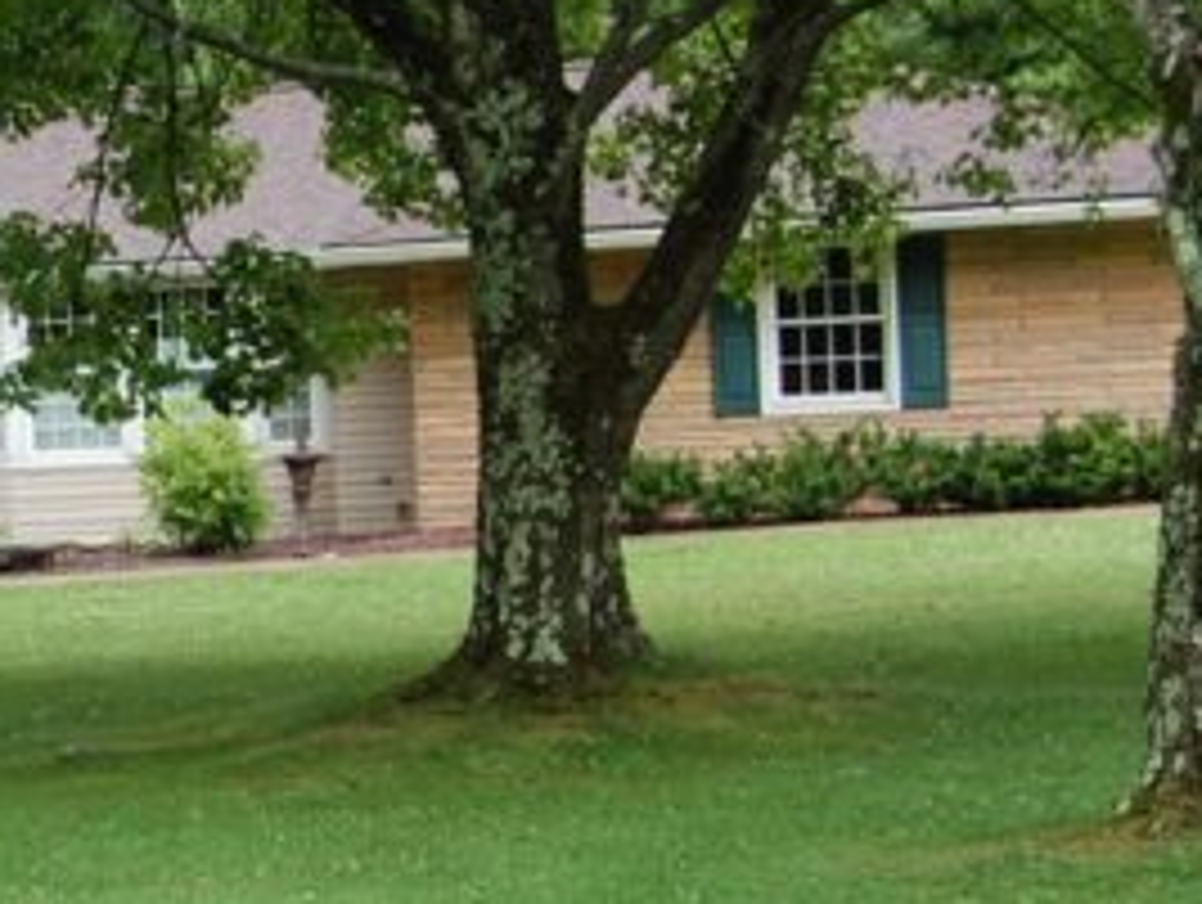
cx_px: -437
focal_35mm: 112
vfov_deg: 13.2
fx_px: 3894
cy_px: 632
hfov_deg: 16.4
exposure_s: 1/160
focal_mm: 26
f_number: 6.3
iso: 200
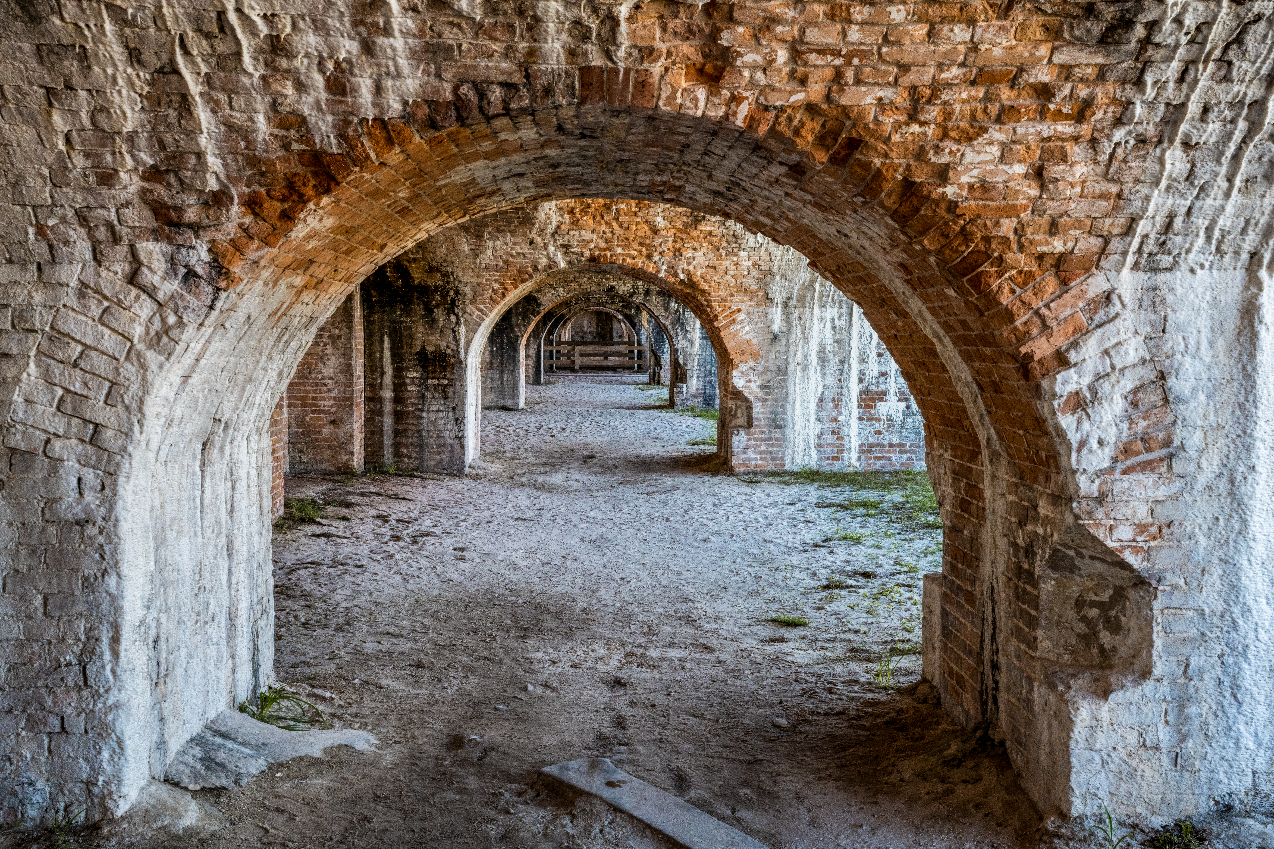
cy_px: 432
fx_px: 1415
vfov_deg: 33.4
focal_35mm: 40
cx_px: 643
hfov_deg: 48.5
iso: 1000
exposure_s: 1/50
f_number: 16
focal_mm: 39
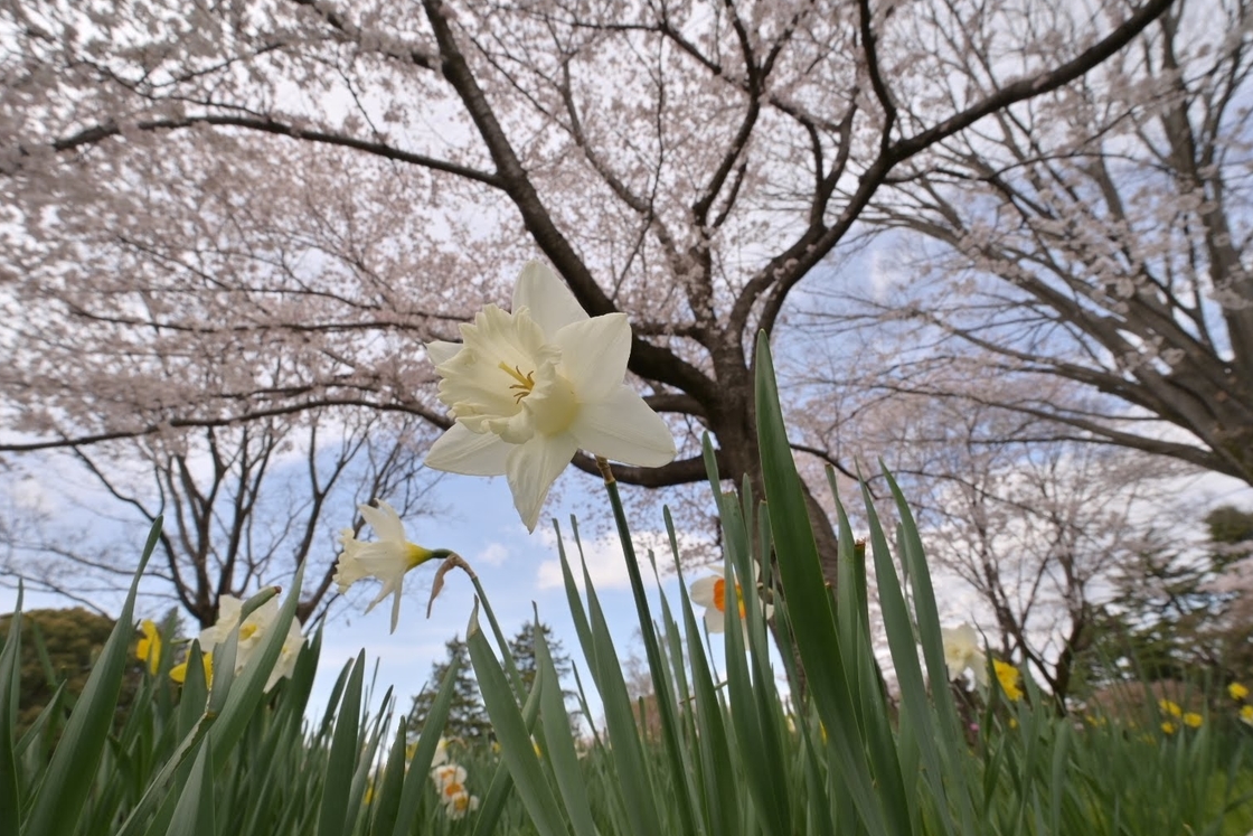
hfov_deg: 100.4
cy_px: 440
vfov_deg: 77.3
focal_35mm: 15
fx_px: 522
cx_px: 639
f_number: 13
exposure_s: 1/60
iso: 125
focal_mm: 14
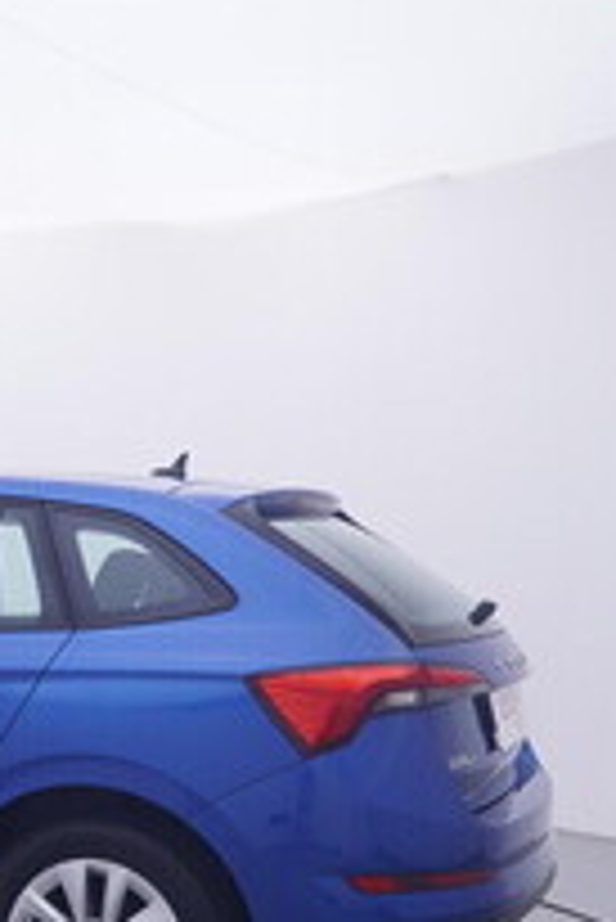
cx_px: -115
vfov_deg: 32.8
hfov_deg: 21.1
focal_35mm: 60
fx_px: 1546
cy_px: 650
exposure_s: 1/80
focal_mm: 15
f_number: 5
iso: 200
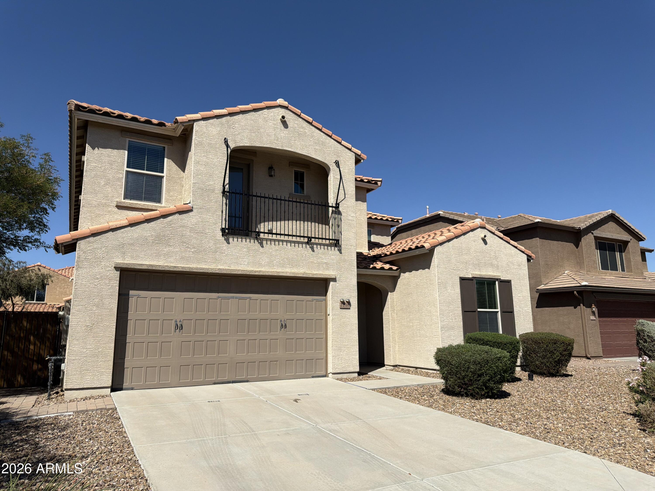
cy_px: 246
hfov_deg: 71.6
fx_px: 454
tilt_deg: +10.6
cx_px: 328
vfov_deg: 56.8
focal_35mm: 24
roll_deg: -0.1
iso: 100
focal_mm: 6.76
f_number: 1.78
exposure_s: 1/22727
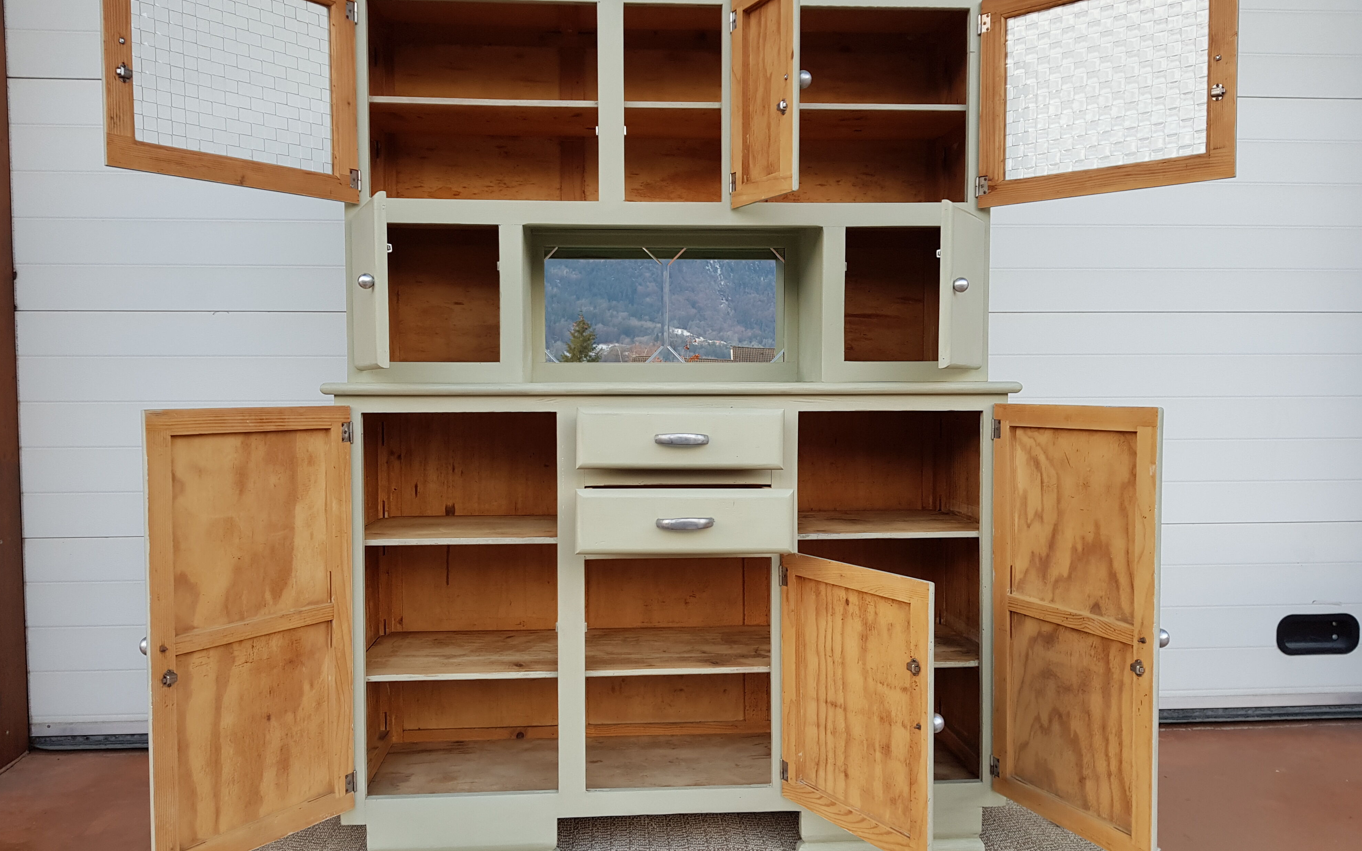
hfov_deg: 66.5
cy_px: 408
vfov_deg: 44.5
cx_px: 671
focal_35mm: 28
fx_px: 1039
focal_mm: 4.2
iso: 64
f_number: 1.7
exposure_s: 1/120
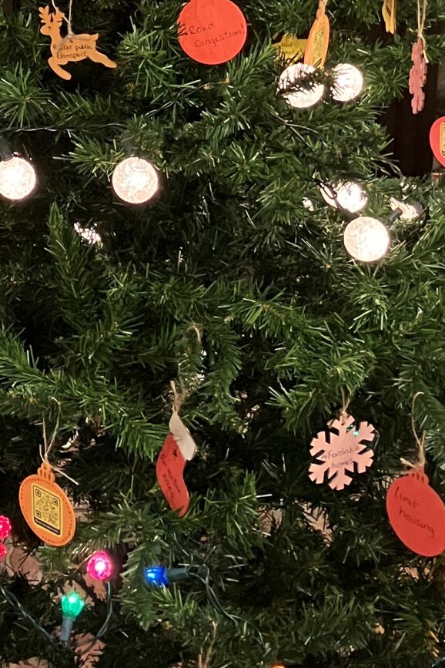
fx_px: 1594
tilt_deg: -17.9
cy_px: 50
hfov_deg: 15.6
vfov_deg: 23.0
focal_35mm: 86
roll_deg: +0.5
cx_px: 1
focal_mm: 3.99
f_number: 1.8
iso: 320
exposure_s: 1/33
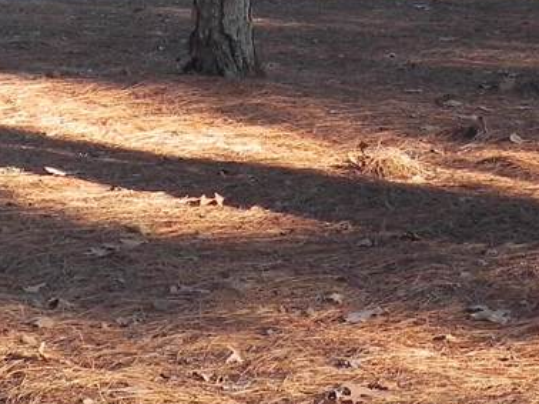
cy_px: -146
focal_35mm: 139
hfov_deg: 14.2
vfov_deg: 10.4
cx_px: 292
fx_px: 2163
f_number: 4.5
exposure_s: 1/196
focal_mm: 7.3
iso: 160
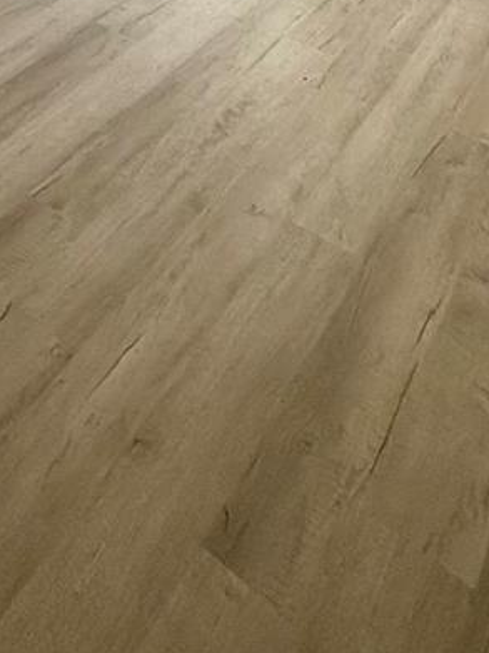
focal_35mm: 43
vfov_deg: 32.6
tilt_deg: -15.4
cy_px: -199
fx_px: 810
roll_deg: -1.7
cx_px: 149
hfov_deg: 33.2
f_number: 2.2
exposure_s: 1/73
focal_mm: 2.22
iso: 320
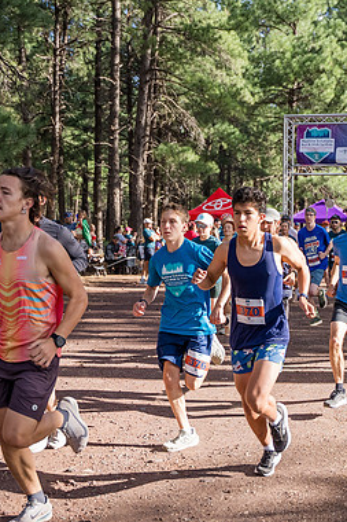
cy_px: 259
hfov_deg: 23.6
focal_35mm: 57
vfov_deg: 35.1
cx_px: 247
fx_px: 825
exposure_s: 1/2000
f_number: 3.2
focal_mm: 37.3
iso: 500
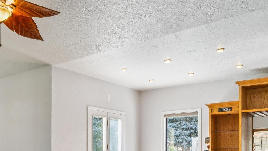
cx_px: 23
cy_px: 153
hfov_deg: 42.8
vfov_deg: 26.1
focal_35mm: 43
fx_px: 308
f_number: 13
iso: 400
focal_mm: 16.1
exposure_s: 1/13
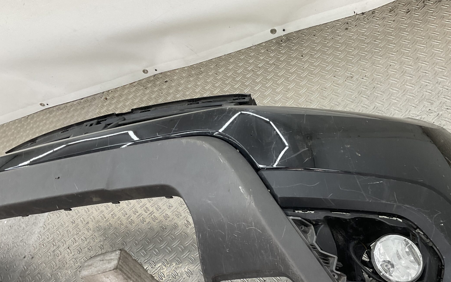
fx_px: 467
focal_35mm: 38
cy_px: 202
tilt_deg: -46.6
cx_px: 257
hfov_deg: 51.4
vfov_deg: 33.1
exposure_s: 1/120
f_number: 1.8
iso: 50
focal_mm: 3
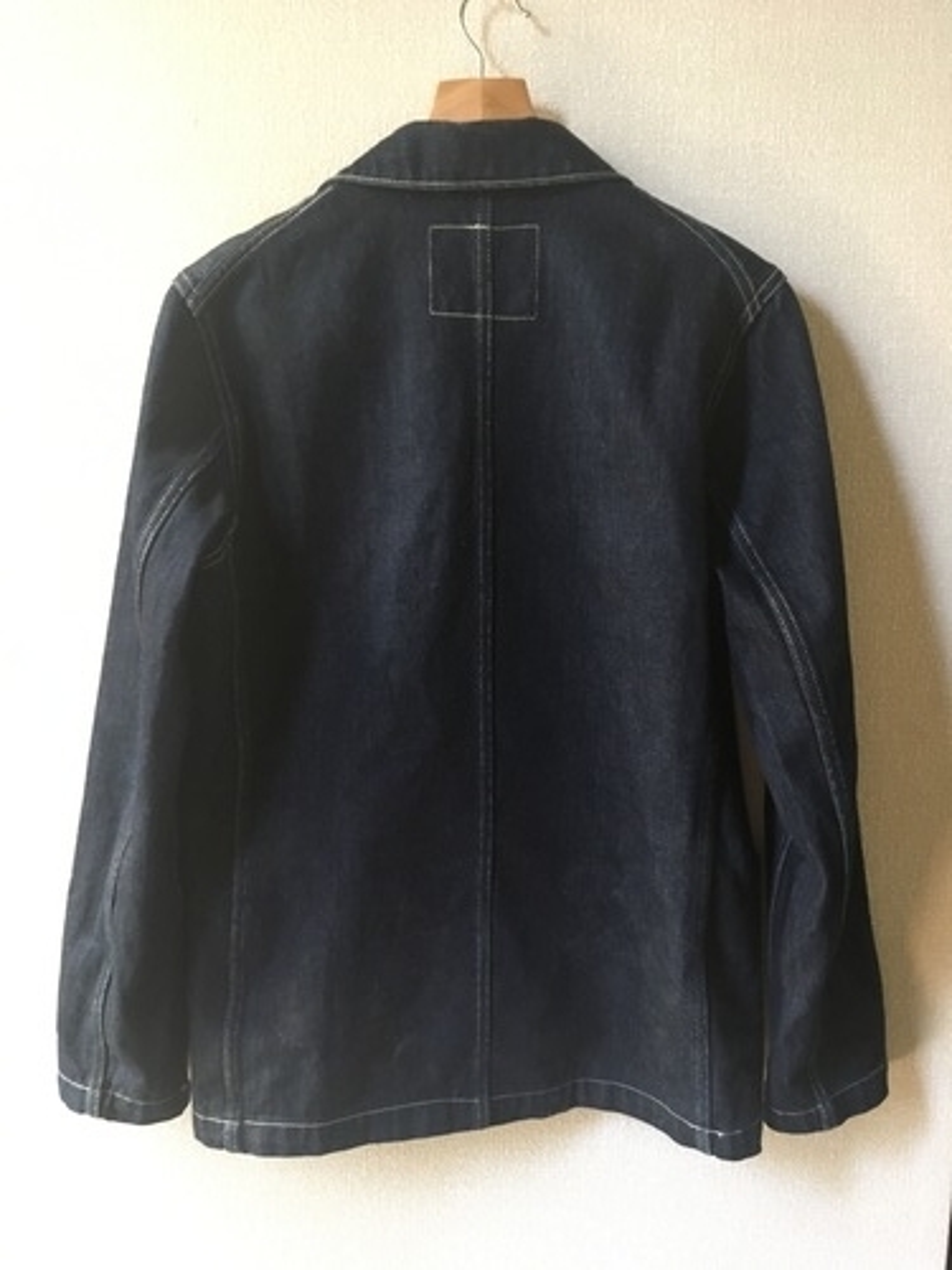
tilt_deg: -10.2
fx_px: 1063
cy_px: 635
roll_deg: -1.2
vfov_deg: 61.7
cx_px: 476
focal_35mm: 29
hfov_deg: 48.2
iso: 200
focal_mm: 4.15
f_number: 2.2
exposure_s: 1/17
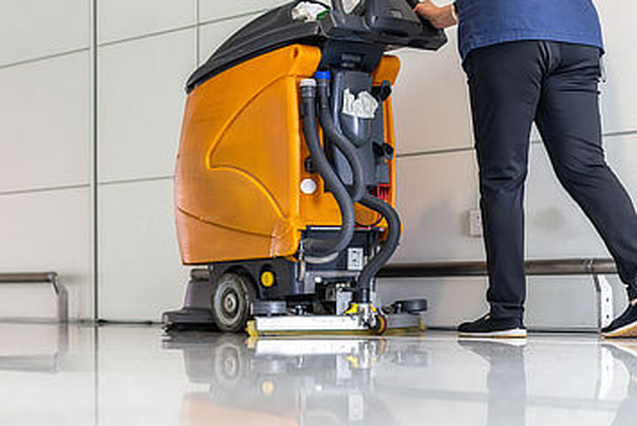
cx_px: 374
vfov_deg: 15.6
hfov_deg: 23.1
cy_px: 240
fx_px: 1558
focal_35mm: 88
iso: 1000
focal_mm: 55
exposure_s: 1/160
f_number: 1.8
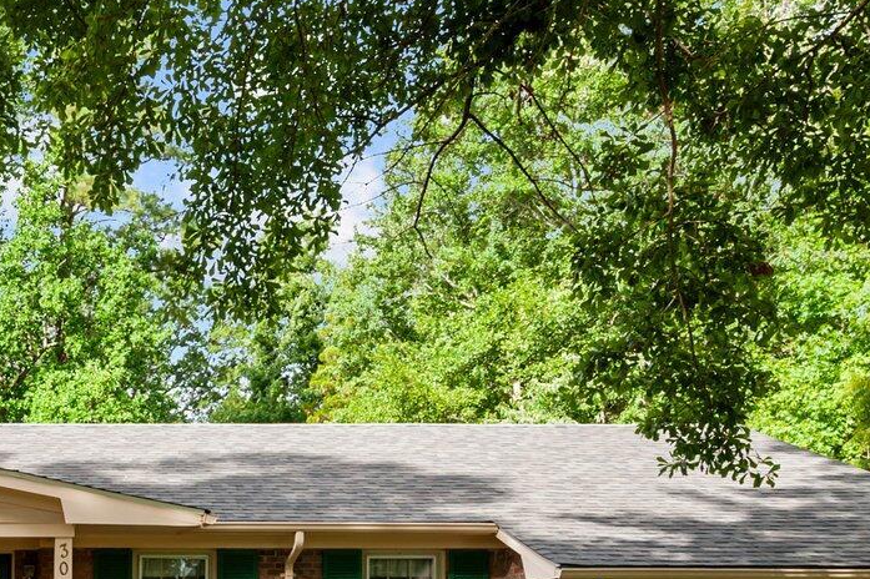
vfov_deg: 26.4
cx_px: -26
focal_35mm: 47
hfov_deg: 37.0
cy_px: 635
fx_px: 1135
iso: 200
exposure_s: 1/80
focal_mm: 16
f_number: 10
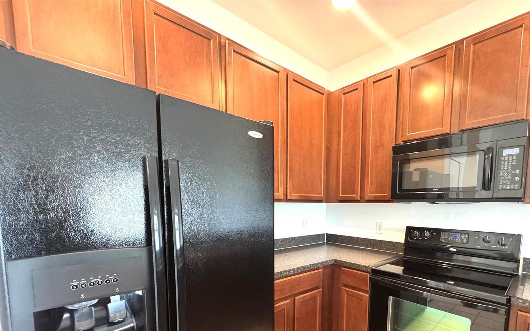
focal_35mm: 17
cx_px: 301
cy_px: 227
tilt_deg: -6.2
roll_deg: -0.9
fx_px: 246
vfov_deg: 65.7
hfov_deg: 93.8
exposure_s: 1/60
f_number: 2.2
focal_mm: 2.22
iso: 1000
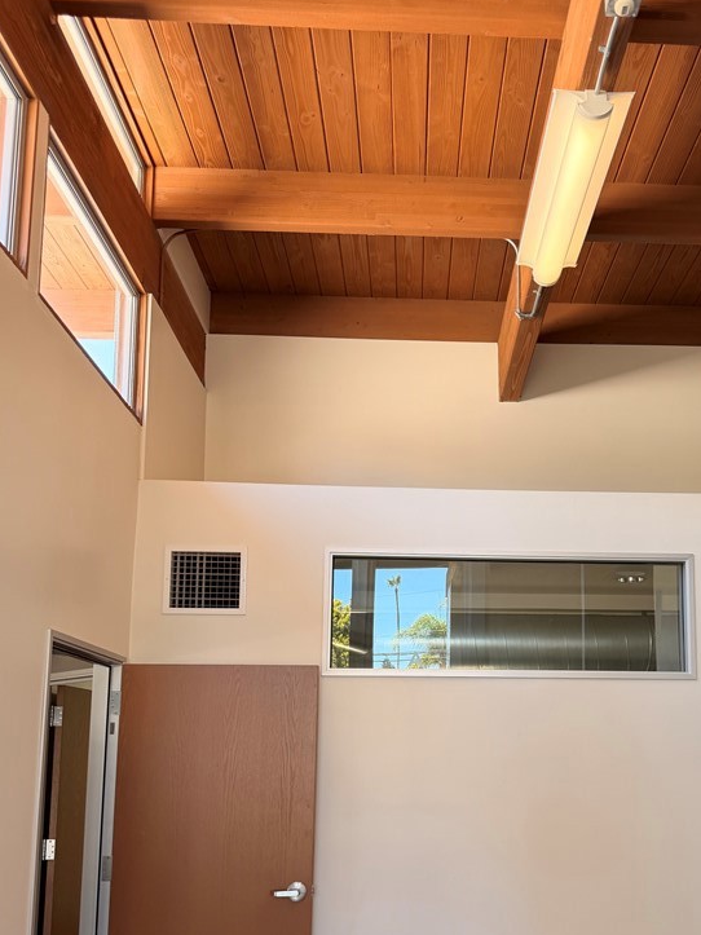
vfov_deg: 52.8
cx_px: 486
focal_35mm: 34
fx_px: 918
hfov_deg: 41.1
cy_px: 632
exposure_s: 1/121
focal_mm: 6.76
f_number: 1.78
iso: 64
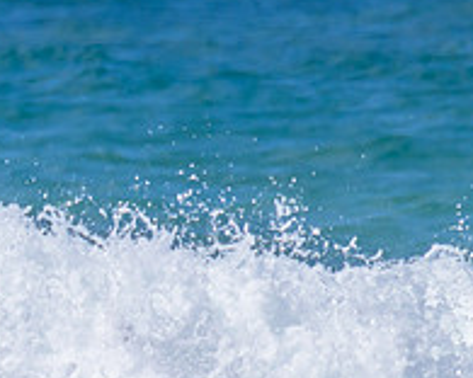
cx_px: -378
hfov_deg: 0.6
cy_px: 317
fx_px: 42403
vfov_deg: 0.5
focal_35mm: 3029
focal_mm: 800
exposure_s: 1/2000
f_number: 11
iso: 800
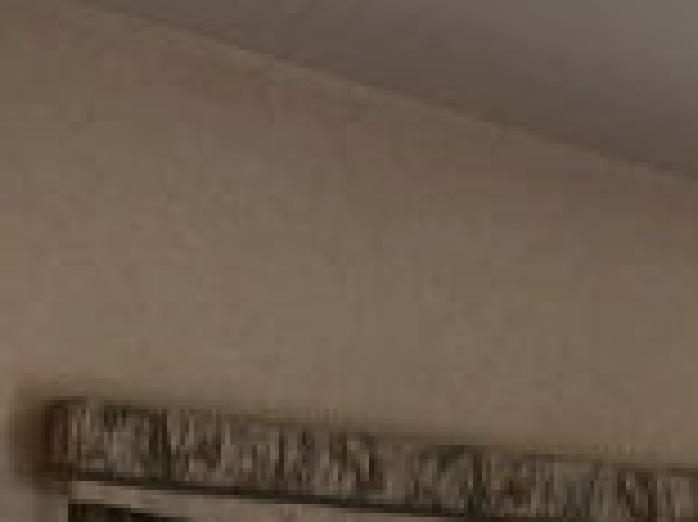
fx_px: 1511
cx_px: 707
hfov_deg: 24.7
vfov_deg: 18.8
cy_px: 580
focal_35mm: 75
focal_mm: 3
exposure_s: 1/60
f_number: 1.8
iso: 100
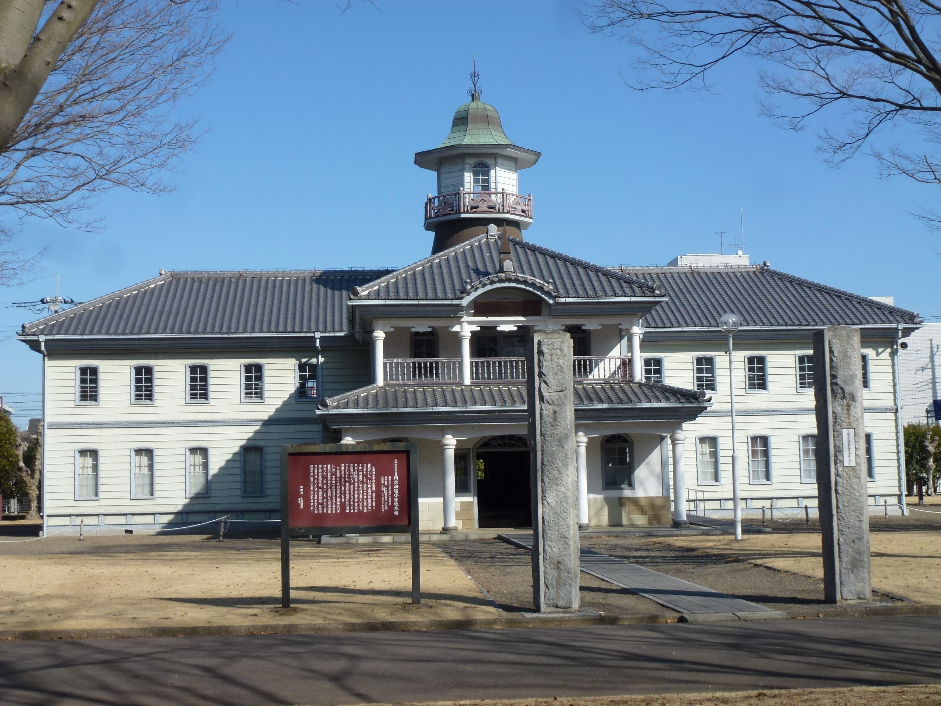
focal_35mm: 49
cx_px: 470
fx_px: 1332
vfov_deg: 29.7
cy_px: 353
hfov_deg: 38.9
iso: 100
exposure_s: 1/800
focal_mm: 8.7
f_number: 4.1
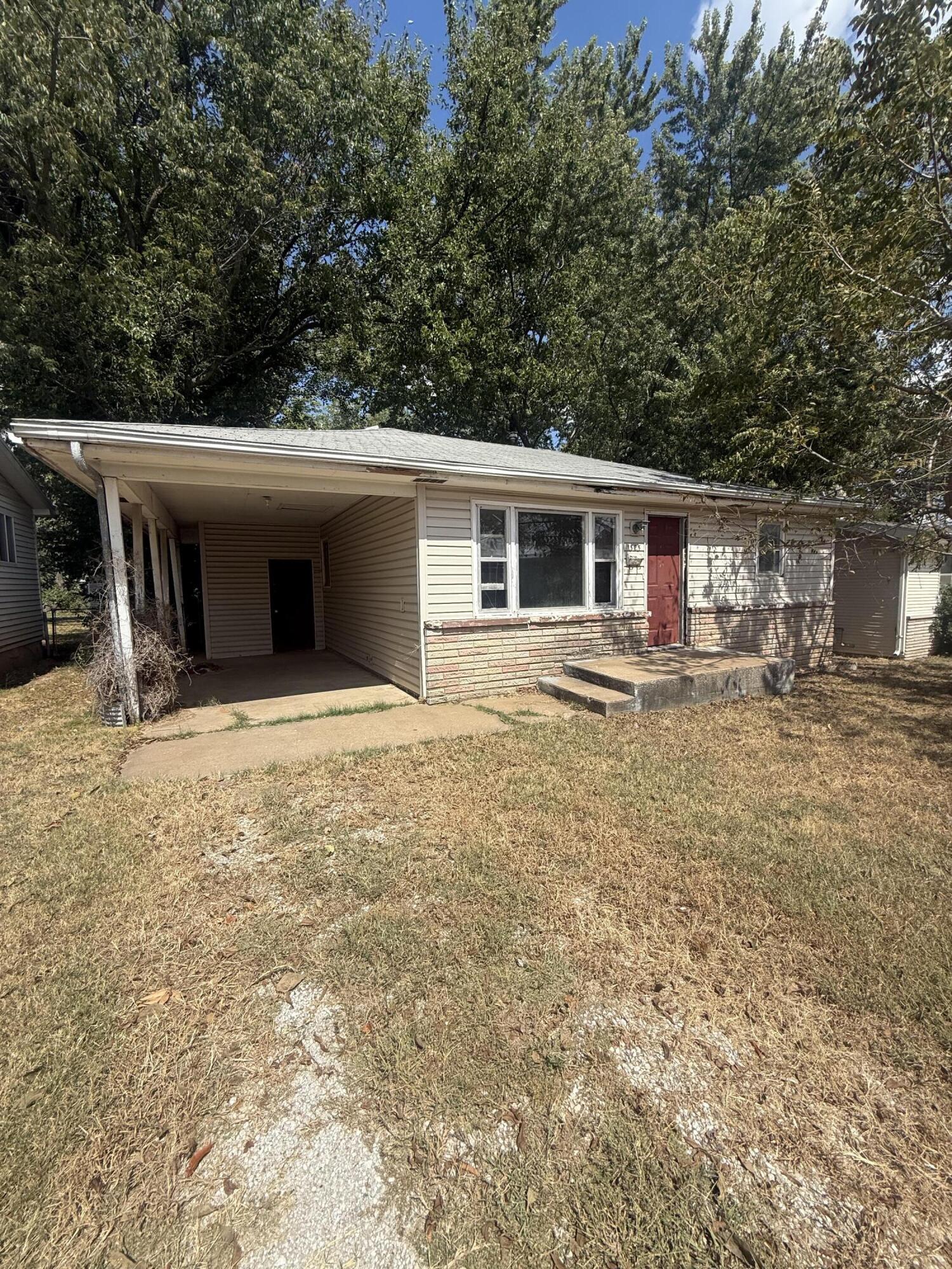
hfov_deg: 85.7
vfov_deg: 102.1
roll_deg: +1.4
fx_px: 513
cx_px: 476
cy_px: 634
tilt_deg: -5.3
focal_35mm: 14
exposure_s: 1/2320
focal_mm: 2.22
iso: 50
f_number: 2.2
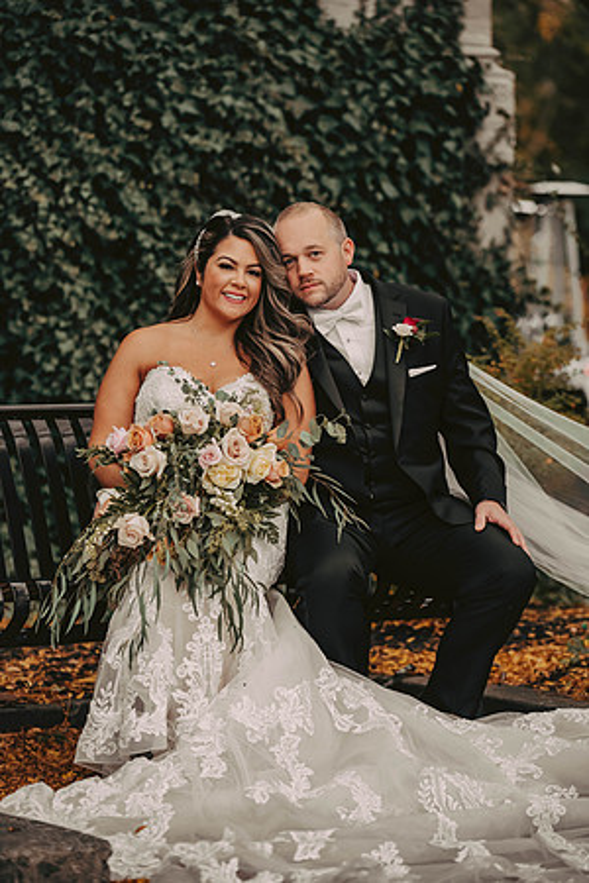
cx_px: 294
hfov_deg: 11.4
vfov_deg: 17.1
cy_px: 442
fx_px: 2945
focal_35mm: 120
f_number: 3.2
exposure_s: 1/2000
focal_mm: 120
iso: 1250
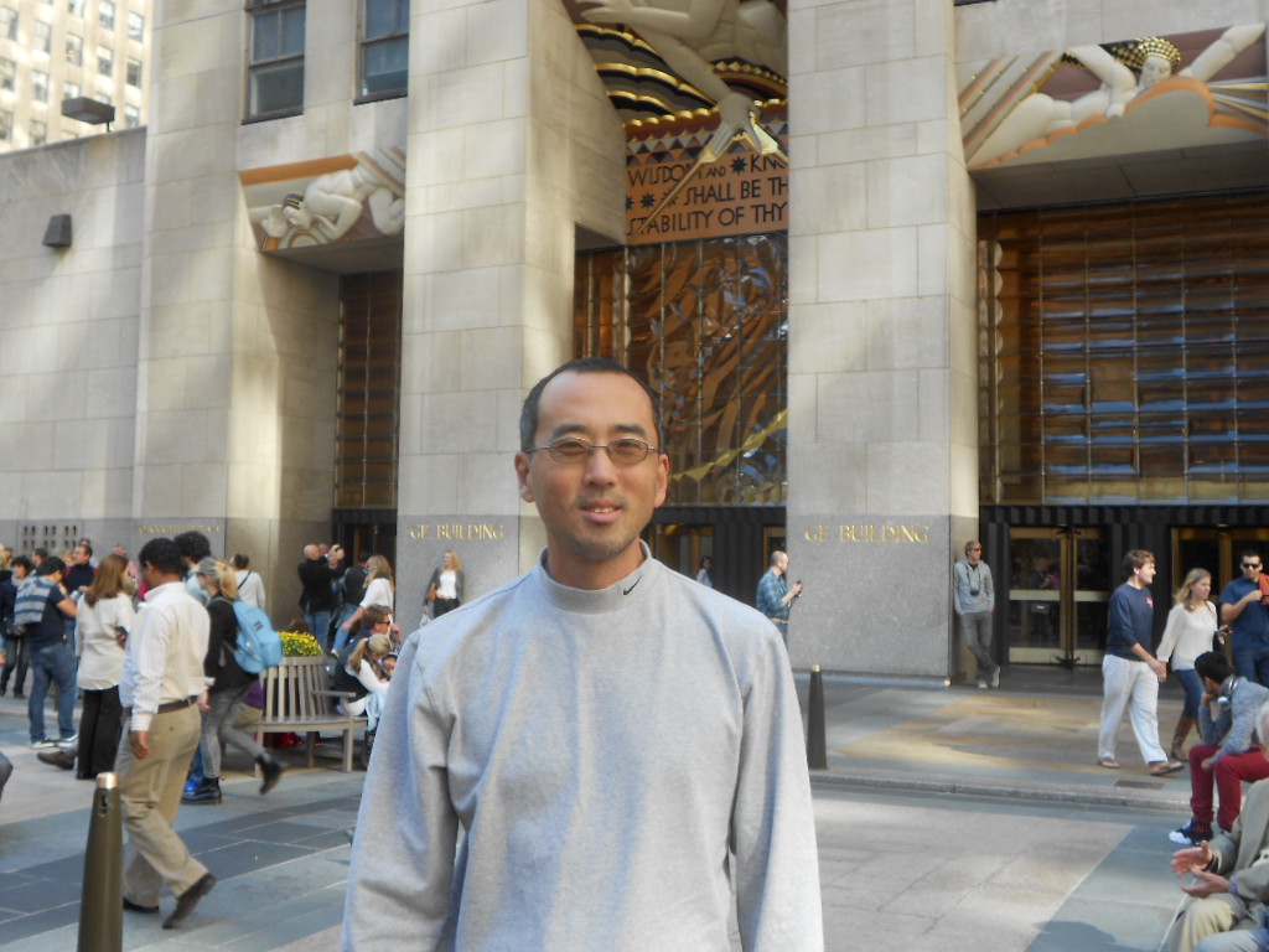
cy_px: 476
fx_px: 1356
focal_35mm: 37
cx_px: 634
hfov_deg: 50.1
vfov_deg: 38.7
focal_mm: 6.7
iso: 80
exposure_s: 1/80
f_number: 3.9
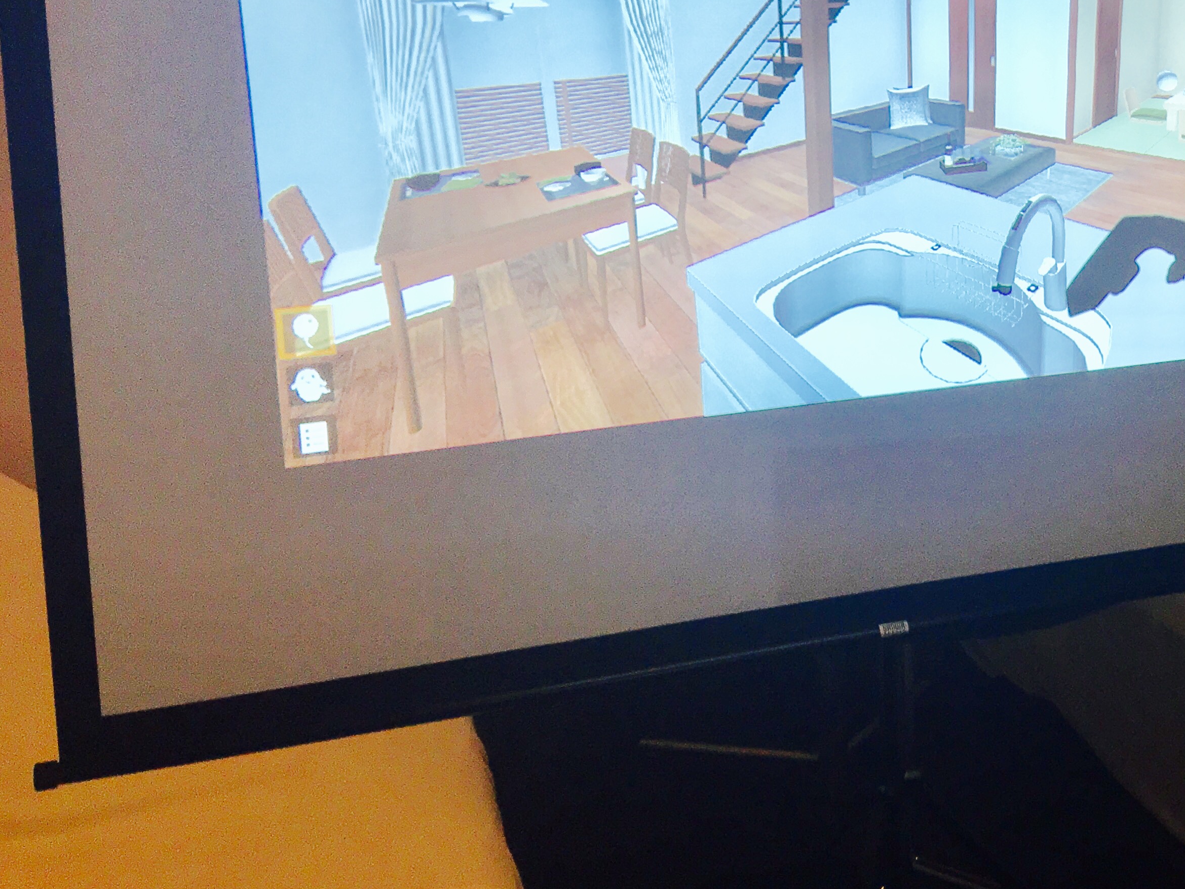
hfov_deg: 36.6
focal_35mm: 50
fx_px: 1712
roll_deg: +0.5
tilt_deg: -9.4
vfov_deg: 28.3
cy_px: 149
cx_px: 988
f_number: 2.2
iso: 32
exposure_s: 1/120
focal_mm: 4.15
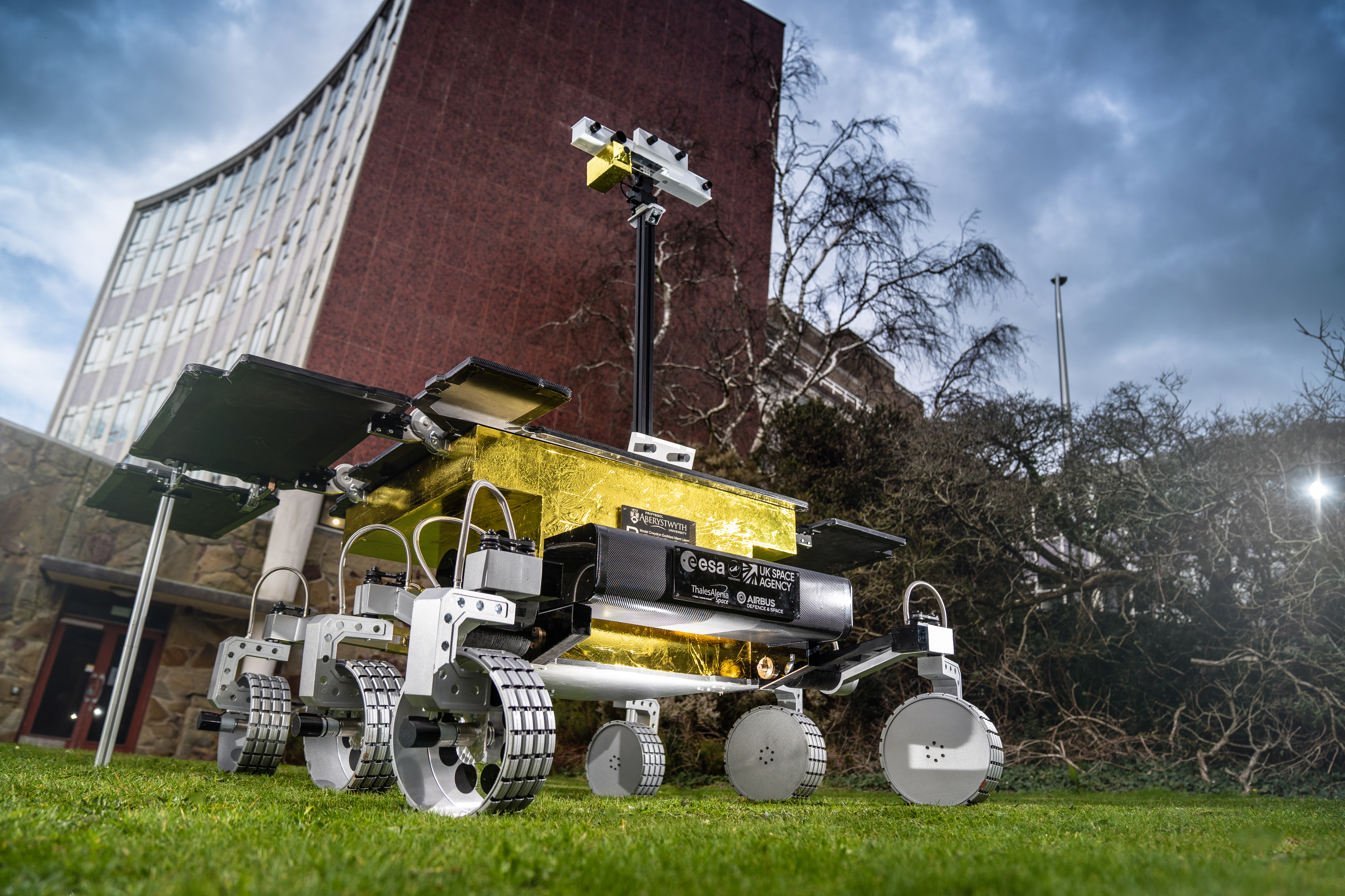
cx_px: 672
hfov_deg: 73.7
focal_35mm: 24
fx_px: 897
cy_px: 448
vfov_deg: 53.1
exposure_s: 1/3200
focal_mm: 24
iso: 320
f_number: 2.8
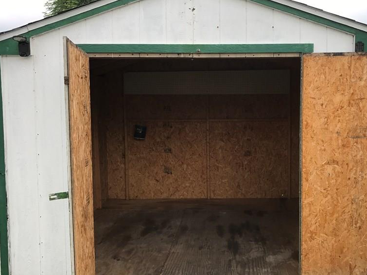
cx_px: 218
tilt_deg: -4.9
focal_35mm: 38
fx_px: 403
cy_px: 140
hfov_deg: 48.7
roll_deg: -0.3
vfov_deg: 37.7
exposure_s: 1/977
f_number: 1.8
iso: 20
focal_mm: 3.99
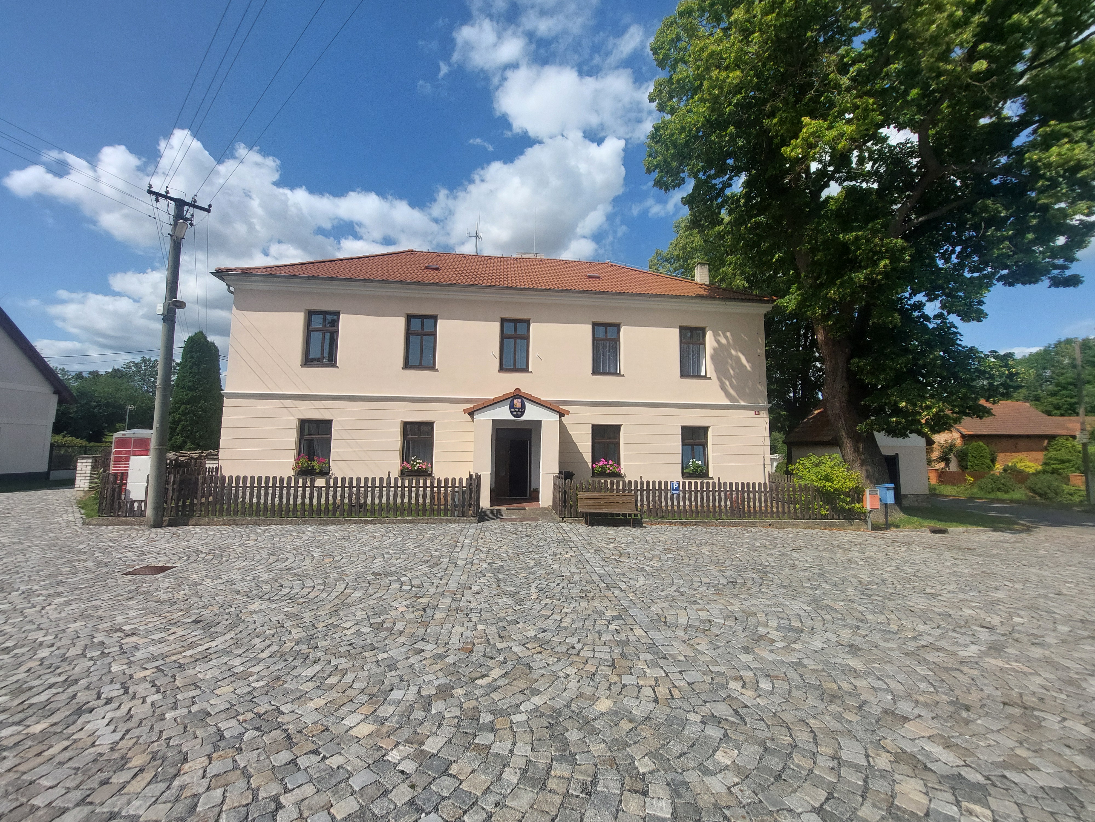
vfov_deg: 89.9
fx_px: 411
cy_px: 411
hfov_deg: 106.2
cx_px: 548
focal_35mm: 13
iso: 50
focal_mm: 1.74
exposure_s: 1/2881
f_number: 2.2
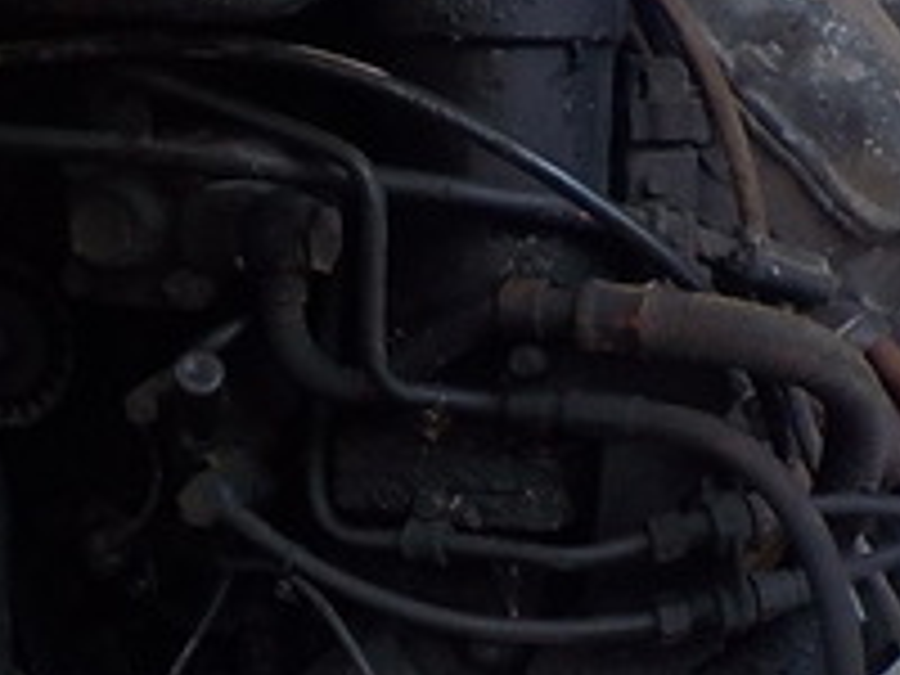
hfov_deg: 20.2
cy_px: 400
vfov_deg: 15.4
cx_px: 198
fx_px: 2496
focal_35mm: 96
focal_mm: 4.1
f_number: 3.3
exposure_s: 1/30
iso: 180
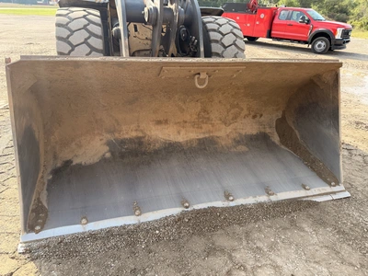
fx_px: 255
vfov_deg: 56.8
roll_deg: -2.0
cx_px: 184
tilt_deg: -24.4
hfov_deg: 71.6
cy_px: 138
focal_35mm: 24
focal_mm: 6.76
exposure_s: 1/1230
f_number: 1.78
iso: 100
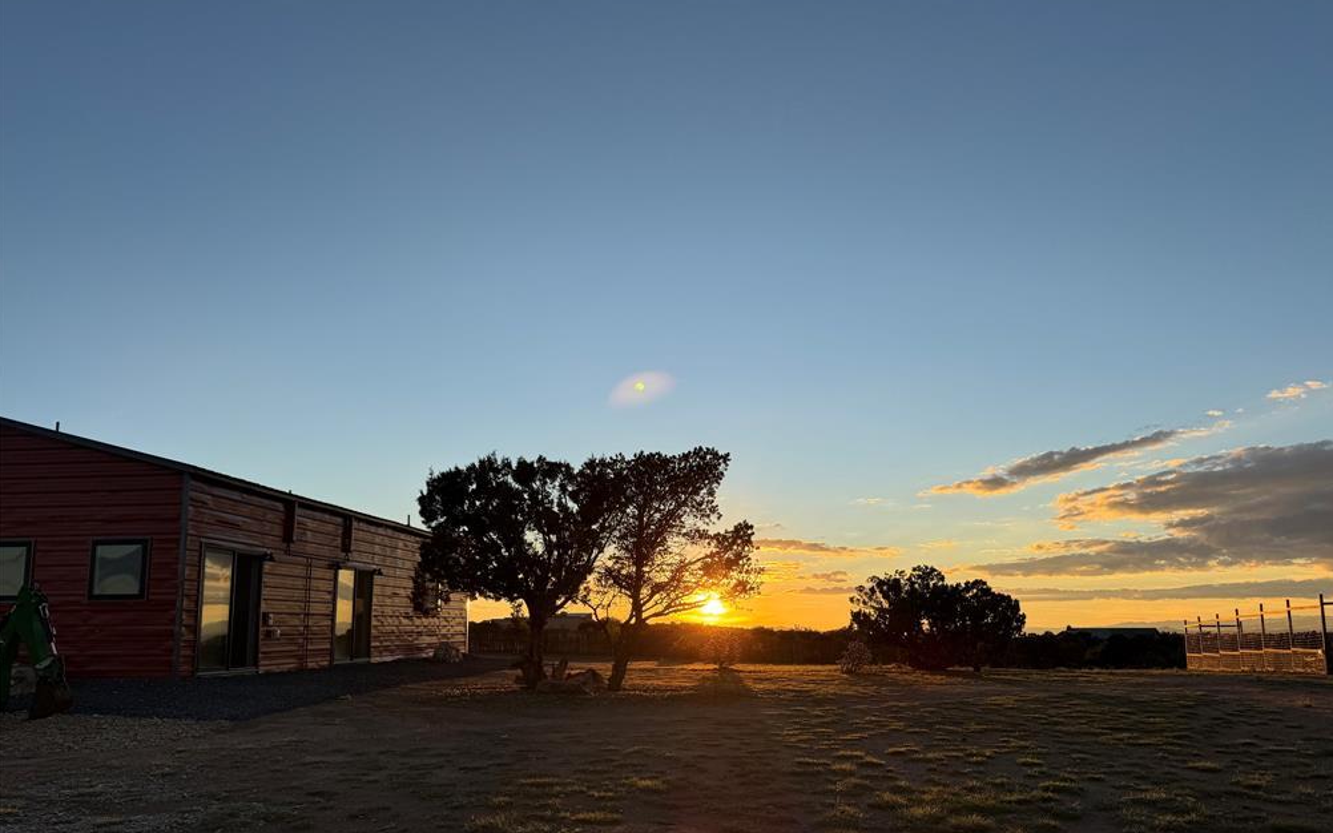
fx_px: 944
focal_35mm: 26
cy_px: 494
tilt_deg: +7.6
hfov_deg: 70.4
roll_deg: +0.0
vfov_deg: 47.3
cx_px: 676
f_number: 1.78
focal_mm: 6.76
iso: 80
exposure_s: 1/2174
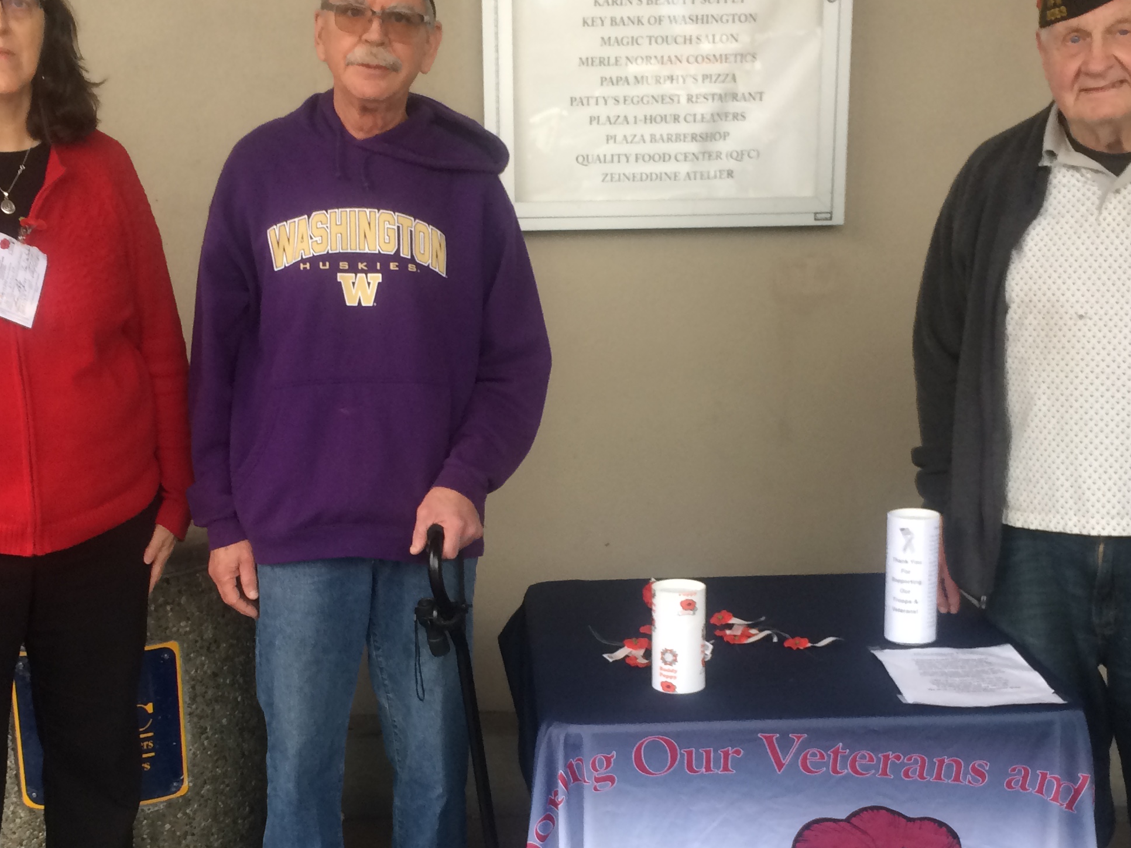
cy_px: 560
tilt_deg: -15.2
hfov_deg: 38.9
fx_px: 1601
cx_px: 515
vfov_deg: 29.5
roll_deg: +0.4
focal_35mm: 49
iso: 32
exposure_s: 1/40
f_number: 2.2
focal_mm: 4.15
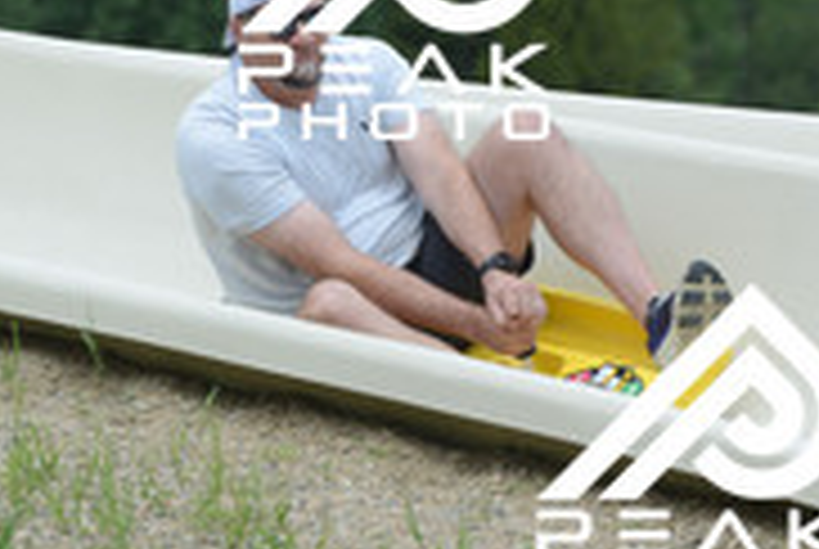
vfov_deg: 3.2
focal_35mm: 428
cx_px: 711
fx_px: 9753
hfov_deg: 4.8
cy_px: 416
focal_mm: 195
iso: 720
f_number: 6.3
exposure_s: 1/1250
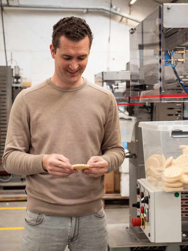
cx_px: 94
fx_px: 449
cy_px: 126
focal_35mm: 62
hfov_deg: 23.7
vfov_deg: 31.2
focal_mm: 31
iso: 800
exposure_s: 1/250
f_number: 2.8
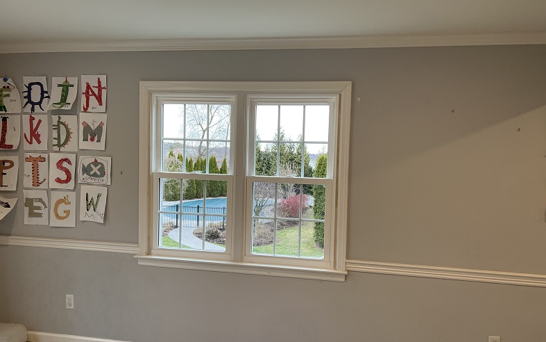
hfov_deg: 66.5
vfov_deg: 44.5
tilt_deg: -4.3
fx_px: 417
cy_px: 181
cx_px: 276
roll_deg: -1.7
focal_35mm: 28
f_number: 1.5
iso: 64
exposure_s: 1/120
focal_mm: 5.7
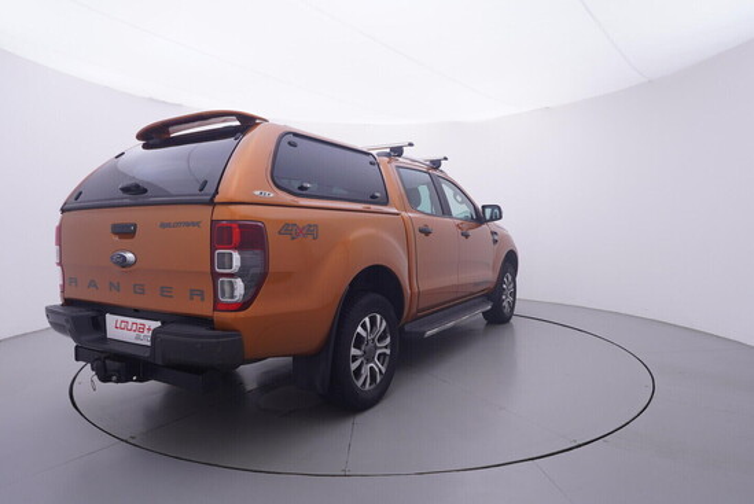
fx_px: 472
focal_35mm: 22
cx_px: 377
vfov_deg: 56.2
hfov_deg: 77.3
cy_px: 252
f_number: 5
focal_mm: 15
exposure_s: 1/80
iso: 200
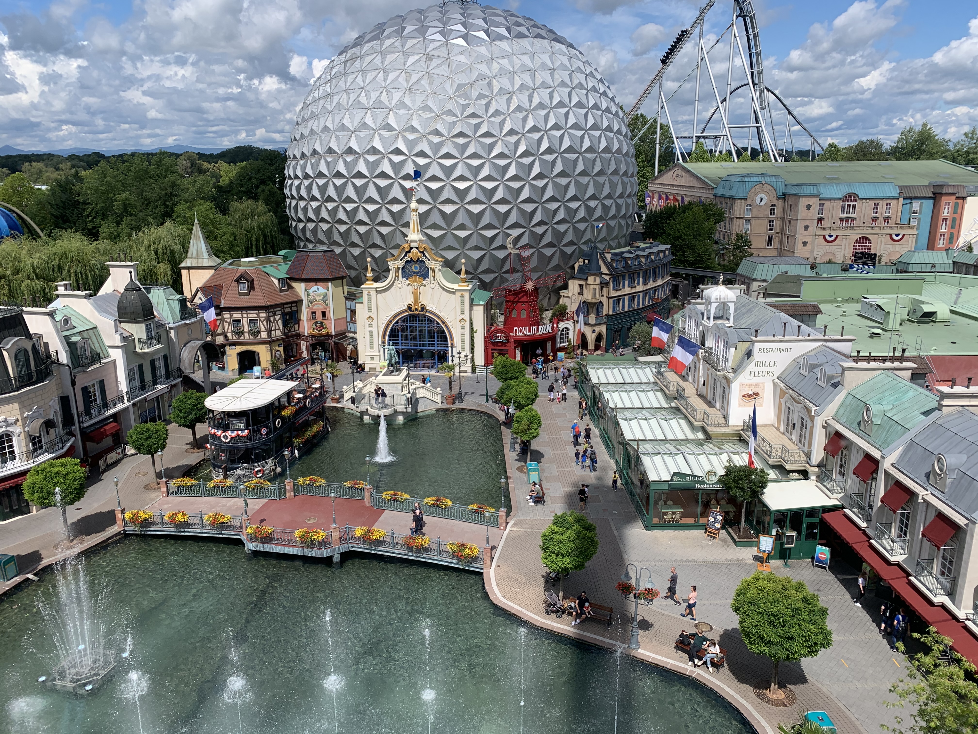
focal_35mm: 26
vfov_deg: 53.1
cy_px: 367
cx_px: 489
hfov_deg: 67.3
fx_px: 735
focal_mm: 4.25
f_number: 1.8
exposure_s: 1/2833
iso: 25
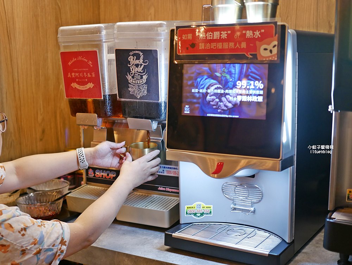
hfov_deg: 38.2
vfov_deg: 29.1
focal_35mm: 50
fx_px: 509
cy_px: 132
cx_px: 176
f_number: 1.8
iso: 800
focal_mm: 25
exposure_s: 1/60
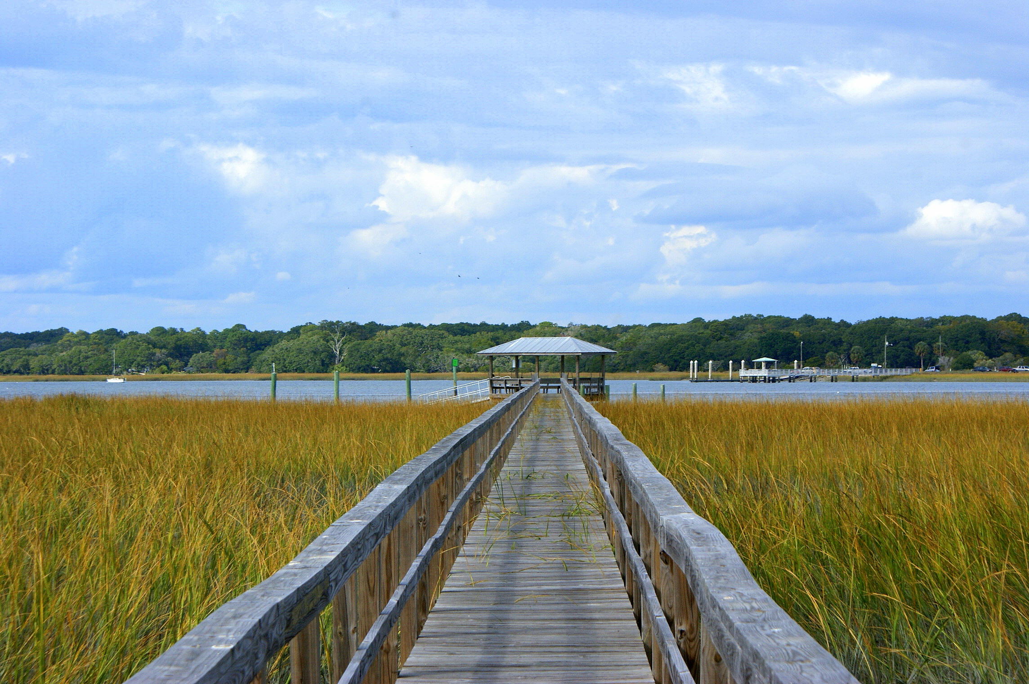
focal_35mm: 105
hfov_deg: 19.5
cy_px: 342
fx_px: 2998
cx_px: 514
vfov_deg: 13.0
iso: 100
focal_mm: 70
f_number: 13
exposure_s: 1/160
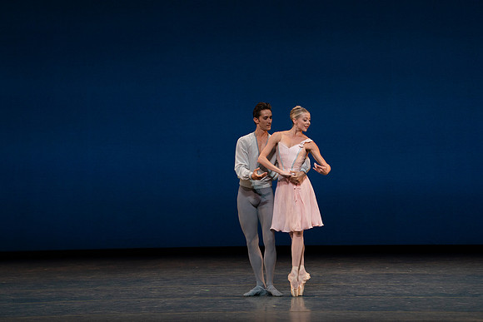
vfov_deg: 6.9
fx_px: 2684
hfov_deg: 10.3
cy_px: 161
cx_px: 242
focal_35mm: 200
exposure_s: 1/500
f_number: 8
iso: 3200
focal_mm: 200
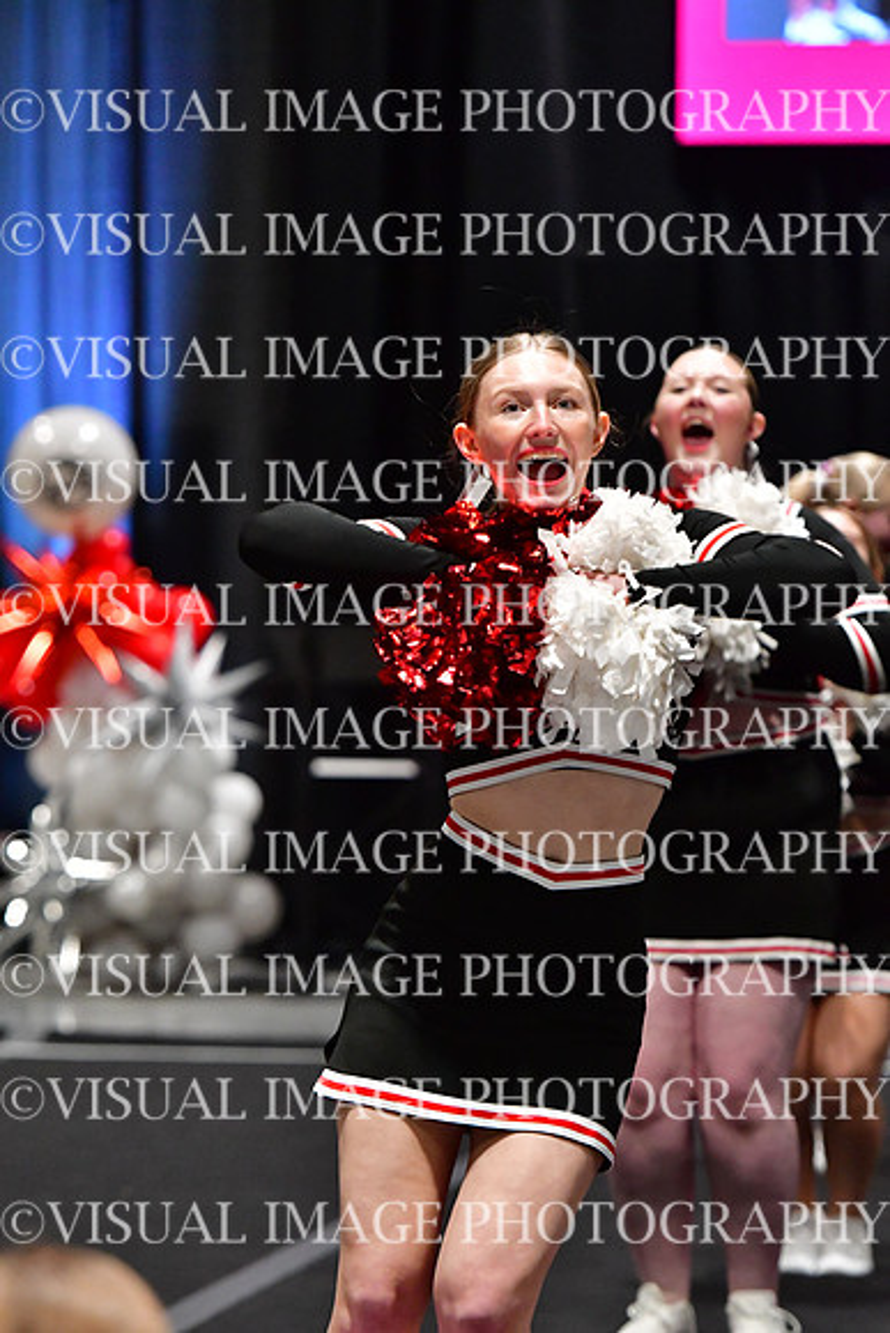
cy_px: 666
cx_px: 445
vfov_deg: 10.2
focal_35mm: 202
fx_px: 7486
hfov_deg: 6.8
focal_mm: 135
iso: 4000
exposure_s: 1/400
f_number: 3.5
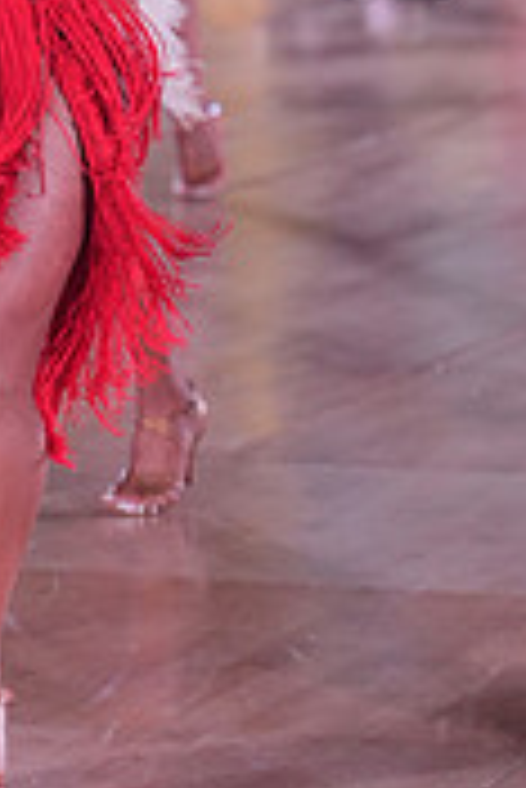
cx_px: -209
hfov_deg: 4.1
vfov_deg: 6.2
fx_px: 7240
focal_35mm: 331
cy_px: -230
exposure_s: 1/400
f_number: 4
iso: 2000
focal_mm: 100
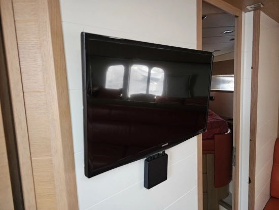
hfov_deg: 73.9
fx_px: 185
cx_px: 140
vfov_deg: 58.9
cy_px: 105
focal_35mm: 23
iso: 500
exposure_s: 1/30
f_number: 1.7
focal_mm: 6.3
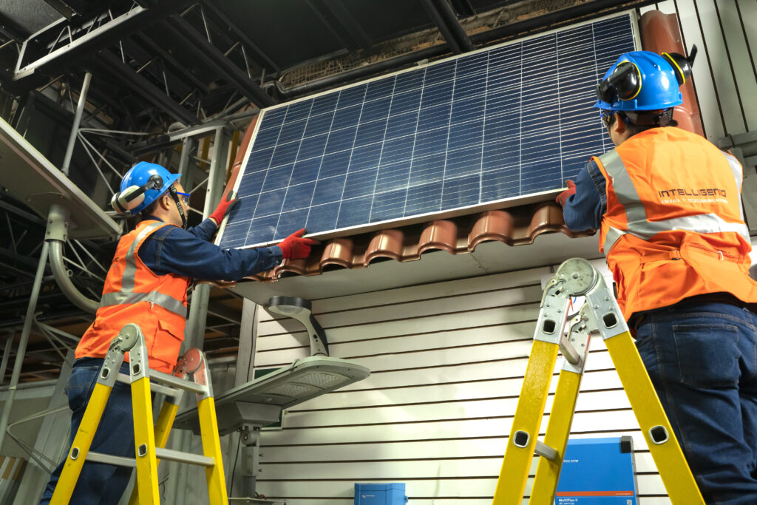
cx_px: 378
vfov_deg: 42.3
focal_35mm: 31
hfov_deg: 60.3
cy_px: 252
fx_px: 652
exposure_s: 1/125
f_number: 5.6
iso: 3200
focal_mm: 31
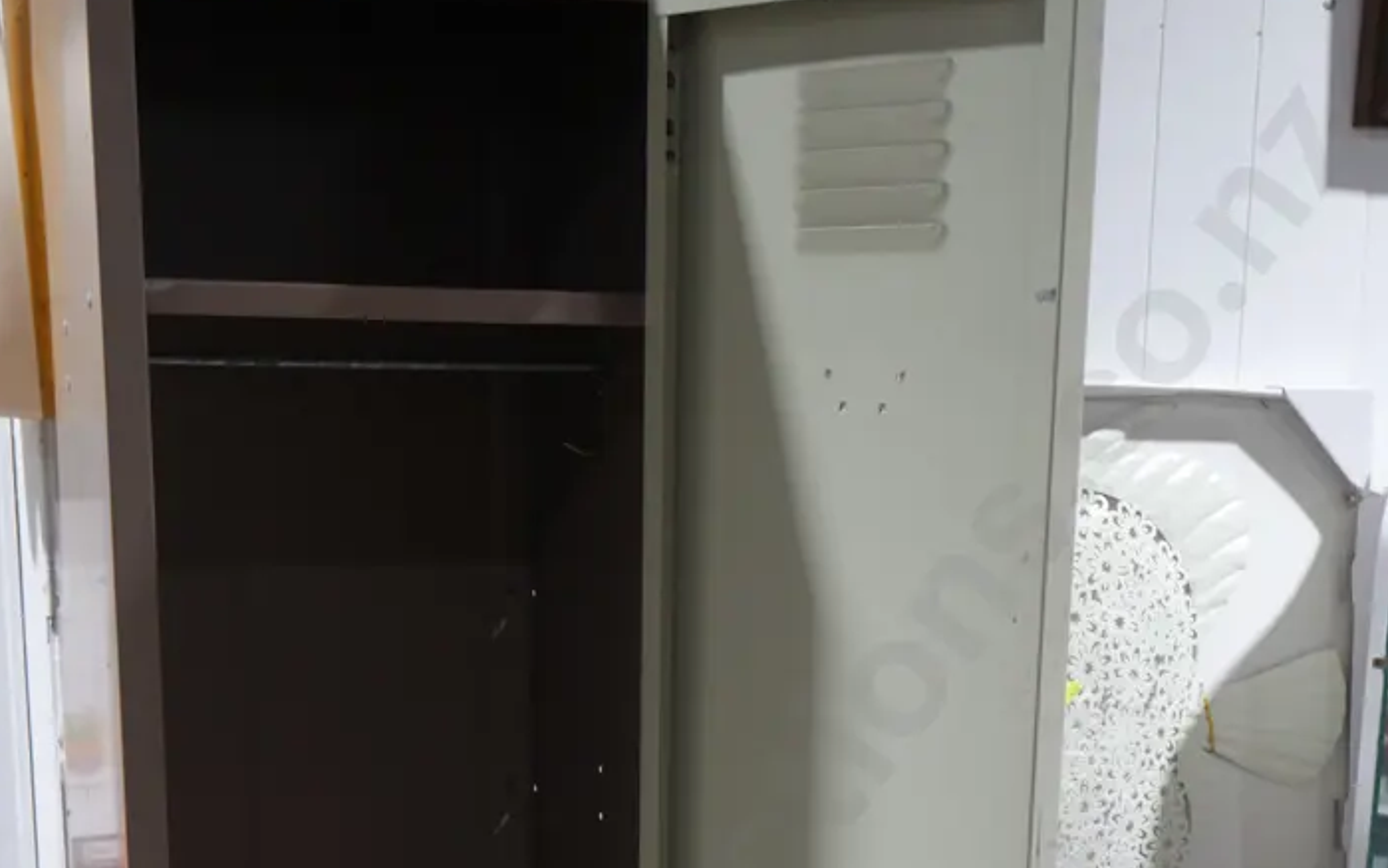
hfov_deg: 34.5
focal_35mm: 59
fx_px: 2232
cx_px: 721
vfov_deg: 21.0
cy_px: 924
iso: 1000
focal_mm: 19
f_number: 5
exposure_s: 1/60
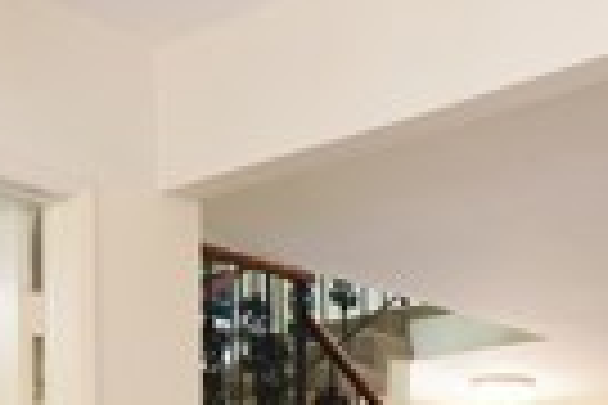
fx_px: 1199
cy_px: 583
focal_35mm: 71
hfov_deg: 28.0
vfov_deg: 17.5
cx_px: 464
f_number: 8
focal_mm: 10
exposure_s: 1/30
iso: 1000
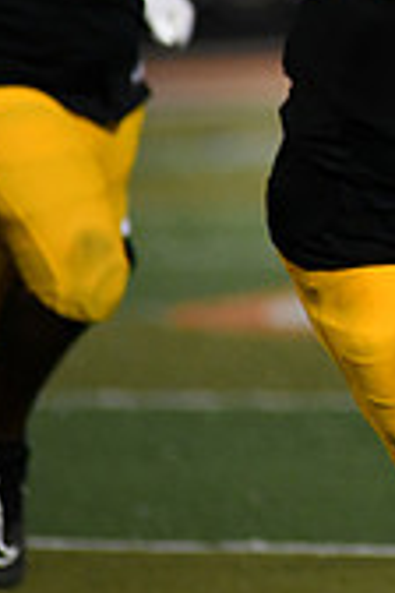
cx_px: 945
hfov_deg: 1.3
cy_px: 9
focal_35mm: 1039
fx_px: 17099
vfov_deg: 2.0
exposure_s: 1/1000
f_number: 2.8
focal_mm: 300
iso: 1800
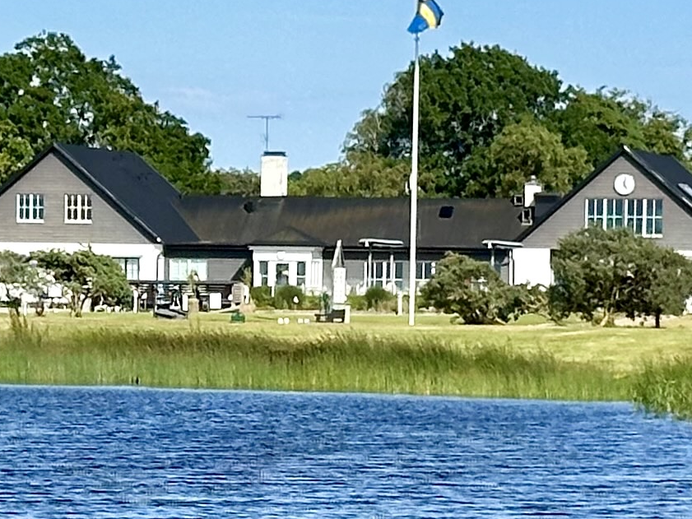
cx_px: 264
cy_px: 443
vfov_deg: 6.5
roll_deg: -0.7
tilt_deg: -2.0
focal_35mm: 230
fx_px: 4599
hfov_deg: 8.6
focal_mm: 6.86
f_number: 1.78
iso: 64
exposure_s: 1/4184
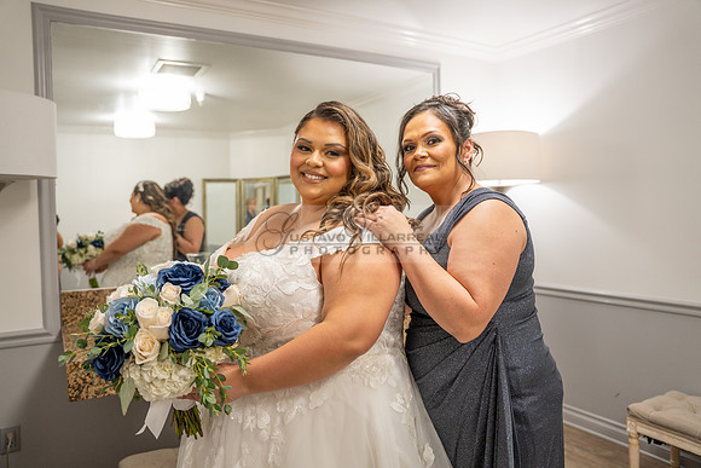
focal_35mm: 27
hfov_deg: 67.0
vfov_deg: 47.6
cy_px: 234
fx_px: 530
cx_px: 350
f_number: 2.8
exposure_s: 1/80
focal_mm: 27.2
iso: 800
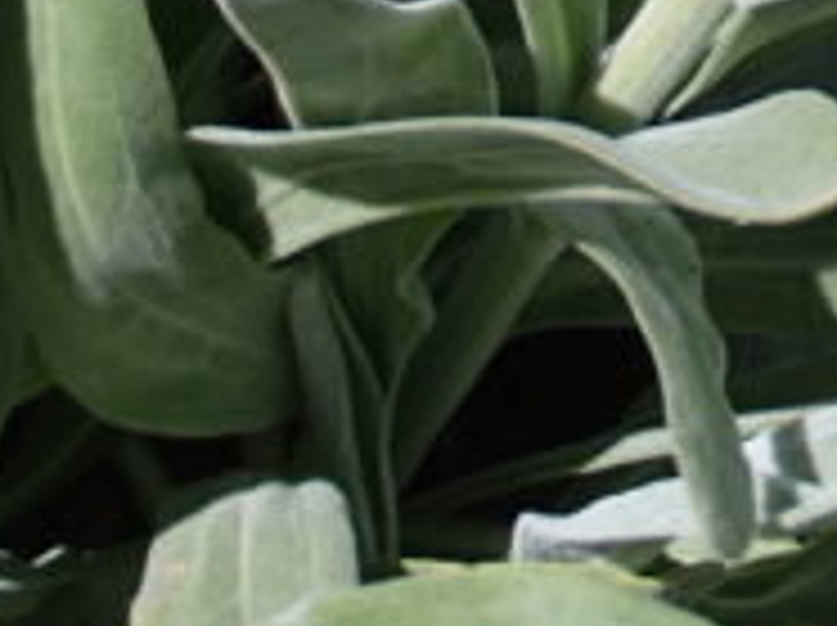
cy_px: -567
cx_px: 1048
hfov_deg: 12.6
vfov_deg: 9.2
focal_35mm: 153
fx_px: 3695
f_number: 4.7
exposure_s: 1/640
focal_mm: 6.64
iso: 100
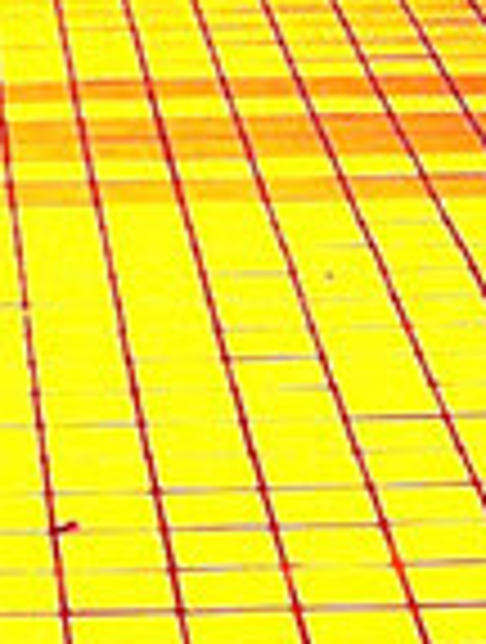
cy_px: -676
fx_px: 3951
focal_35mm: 212
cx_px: -99
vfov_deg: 8.8
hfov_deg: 7.0
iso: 64
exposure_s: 1/2.1
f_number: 2.8
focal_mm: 7.8
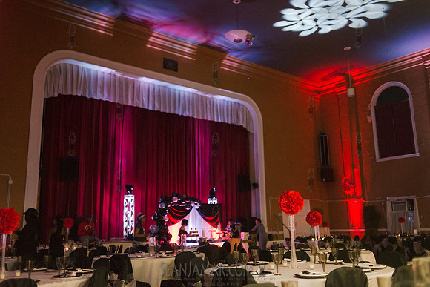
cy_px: 144
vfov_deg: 37.9
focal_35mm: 35
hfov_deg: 54.4
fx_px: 418
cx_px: 215
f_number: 2.8
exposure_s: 1/250
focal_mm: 35
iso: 4000
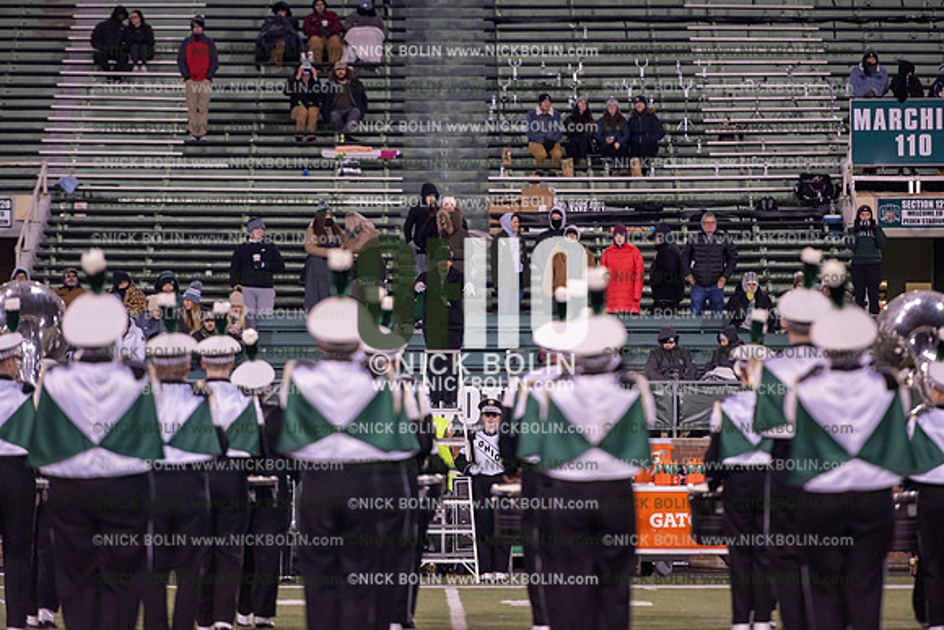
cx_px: 472
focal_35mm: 200
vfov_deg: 6.9
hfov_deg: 10.3
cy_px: 315
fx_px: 5245
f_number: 2.8
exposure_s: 1/1250
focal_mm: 200
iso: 2500
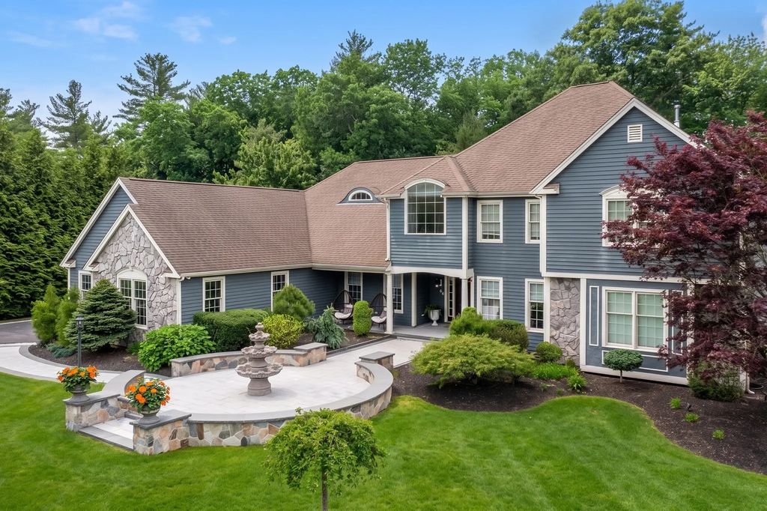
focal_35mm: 28
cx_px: 384
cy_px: 256
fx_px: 596
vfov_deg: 46.4
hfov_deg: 65.5
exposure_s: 1/200
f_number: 4.5
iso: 100
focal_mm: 10.26
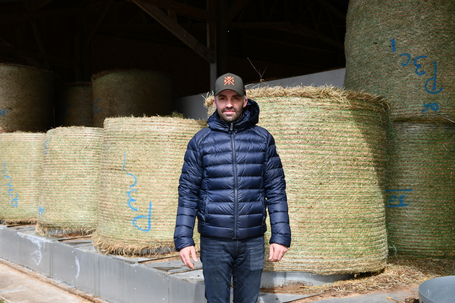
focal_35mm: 45
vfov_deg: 29.9
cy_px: 152
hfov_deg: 43.6
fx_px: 569
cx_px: 228
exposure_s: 1/250
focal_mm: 30
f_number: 8
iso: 100
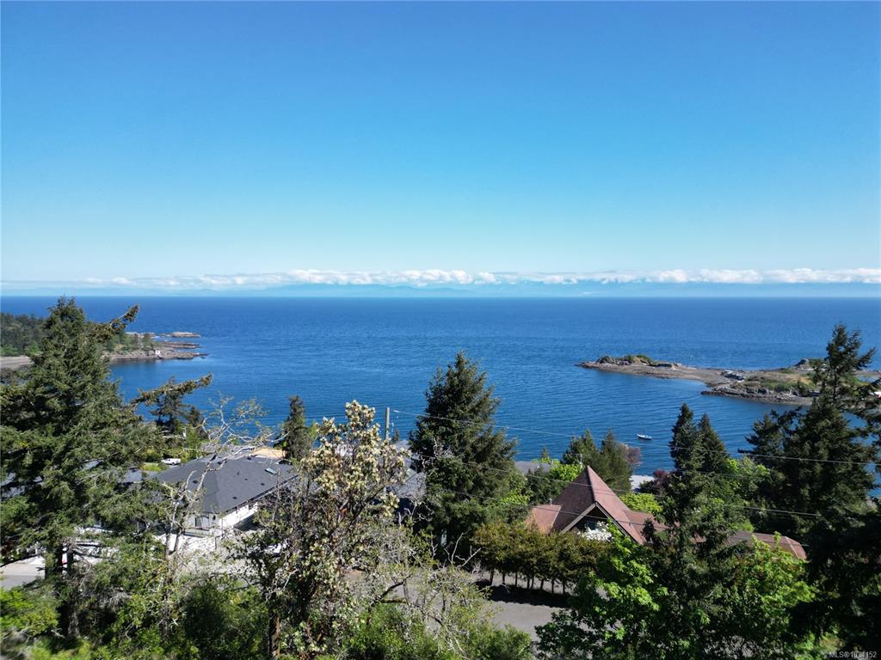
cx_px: 440
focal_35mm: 24
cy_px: 330
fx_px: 611
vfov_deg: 56.8
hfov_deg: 71.6
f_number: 1.7
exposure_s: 1/2500
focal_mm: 6.72
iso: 130
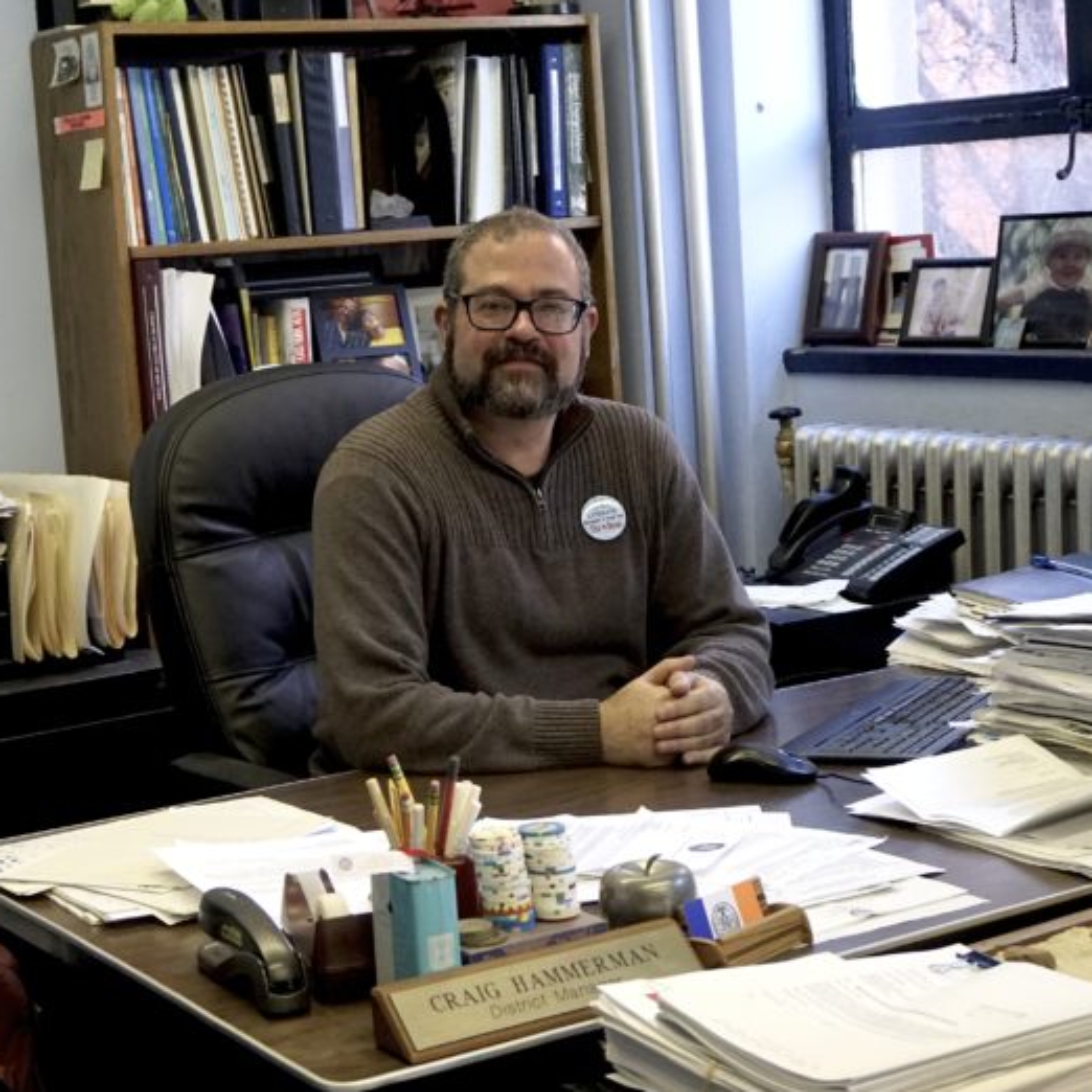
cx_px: 473
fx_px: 2320
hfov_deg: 26.5
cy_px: 509
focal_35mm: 65
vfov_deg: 26.5
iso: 1600
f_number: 4.5
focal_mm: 26
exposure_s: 1/160
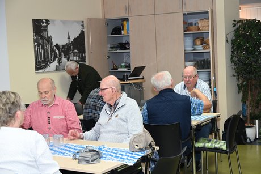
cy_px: 87
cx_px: 130
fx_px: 450
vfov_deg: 21.9
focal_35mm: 62
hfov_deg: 32.4
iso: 900
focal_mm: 62
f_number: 6
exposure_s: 1/60
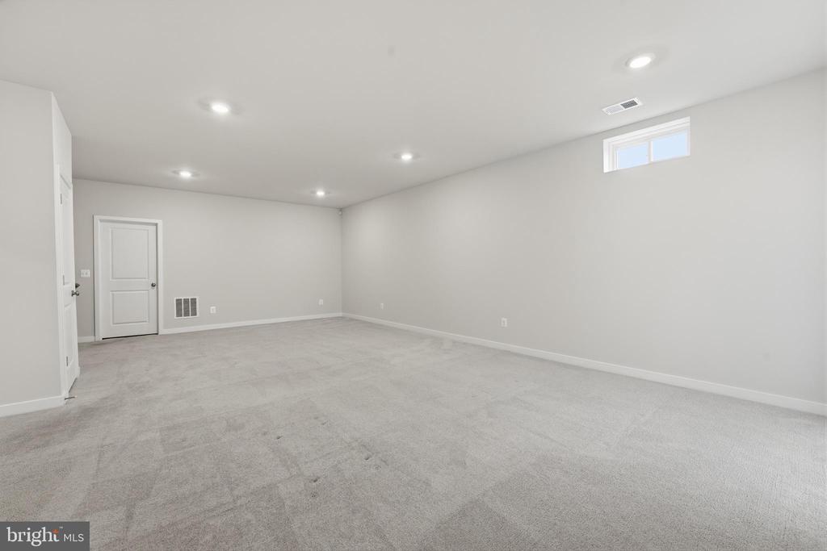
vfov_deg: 78.5
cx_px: 414
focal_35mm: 15
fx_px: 338
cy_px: 276
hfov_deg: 101.5
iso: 250
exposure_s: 1/100
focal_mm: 14.7
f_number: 9
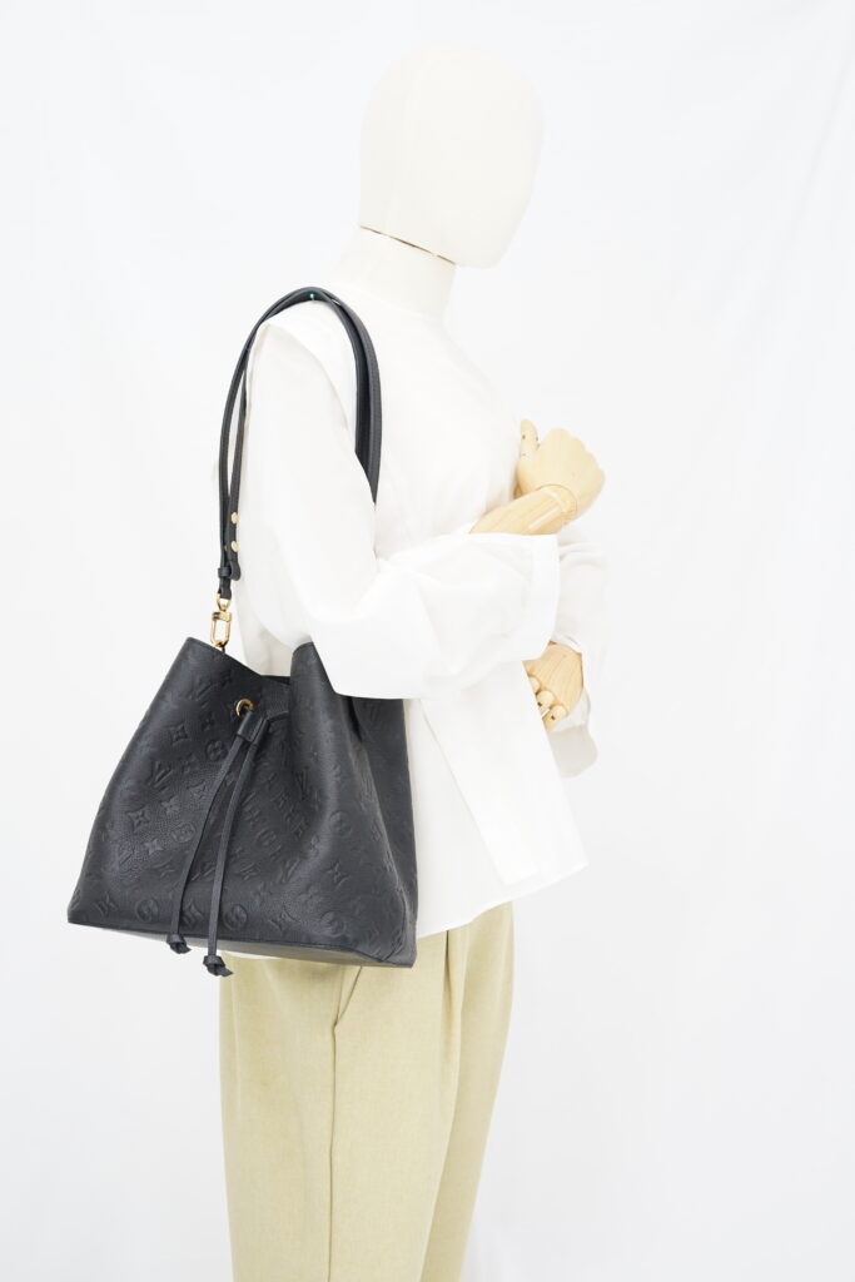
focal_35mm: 50
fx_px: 1781
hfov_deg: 27.0
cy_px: 641
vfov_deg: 39.6
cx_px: 428
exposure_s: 1/5
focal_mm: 50
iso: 640
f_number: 6.3
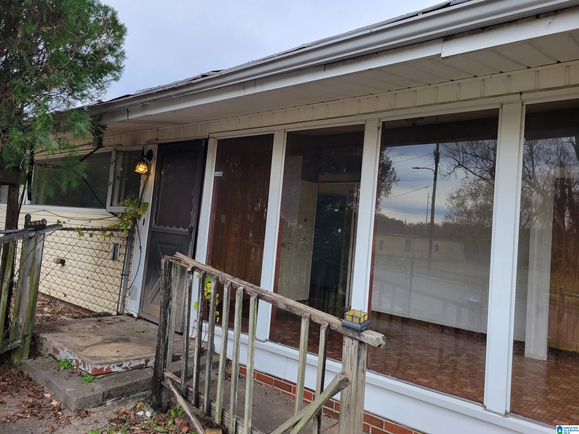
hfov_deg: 67.3
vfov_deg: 53.1
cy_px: 217
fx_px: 435
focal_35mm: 26
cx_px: 290
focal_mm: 5.4
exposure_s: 1/433
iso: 40
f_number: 1.8
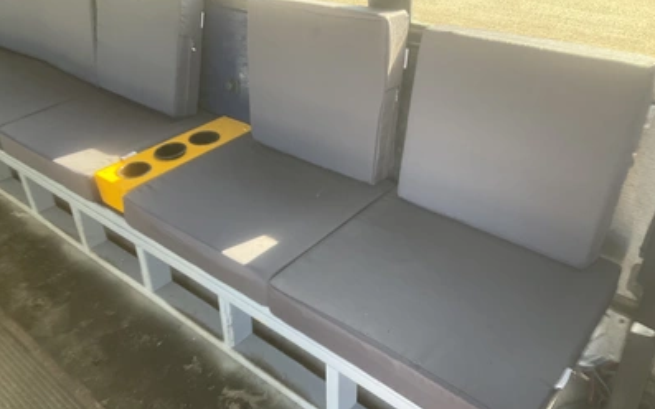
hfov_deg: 61.2
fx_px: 553
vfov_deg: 40.6
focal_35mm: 31
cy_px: 216
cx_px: 328
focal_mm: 3
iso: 64
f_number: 1.8
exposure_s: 1/75
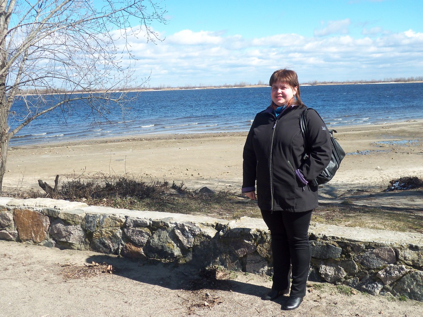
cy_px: 158
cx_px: 212
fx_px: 513
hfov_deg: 44.8
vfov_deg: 34.3
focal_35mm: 42
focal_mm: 7.1
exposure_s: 1/640
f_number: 3.2
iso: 80
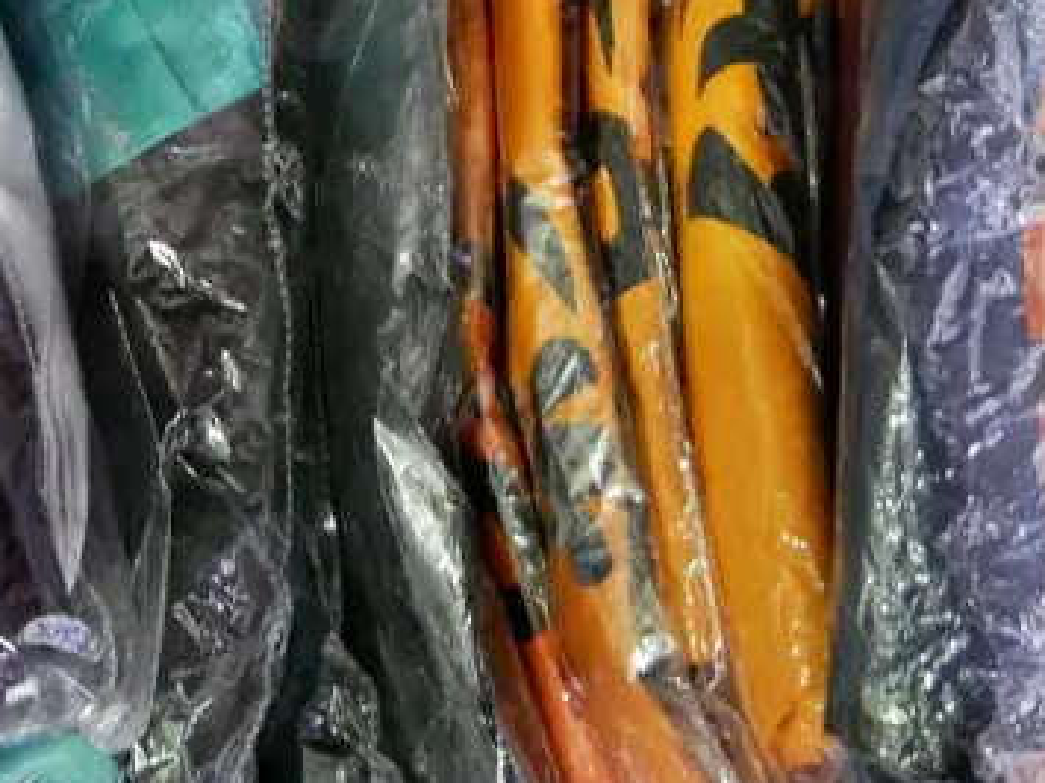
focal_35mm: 98
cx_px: -24
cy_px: 230
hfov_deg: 19.4
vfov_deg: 15.0
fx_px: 2957
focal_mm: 17
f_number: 3.8
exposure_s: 1/40
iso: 3200
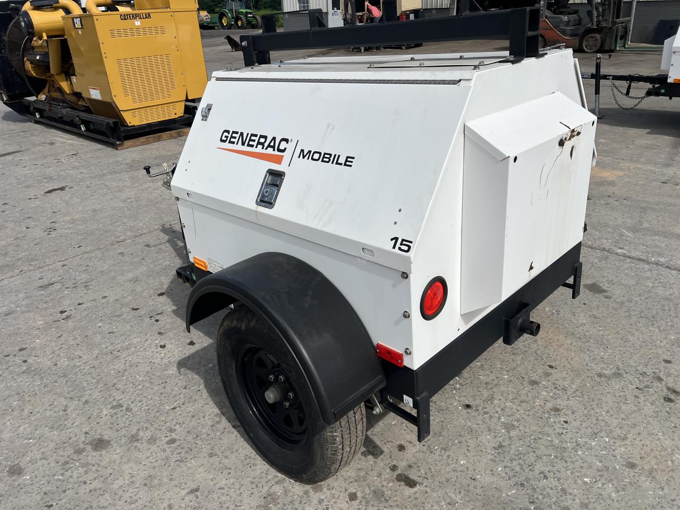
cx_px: 340
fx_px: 511
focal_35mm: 26
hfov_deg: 67.3
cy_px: 255
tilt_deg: -26.2
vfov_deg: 53.1
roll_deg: +2.3
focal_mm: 5.7
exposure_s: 1/7463
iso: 50
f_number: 1.5
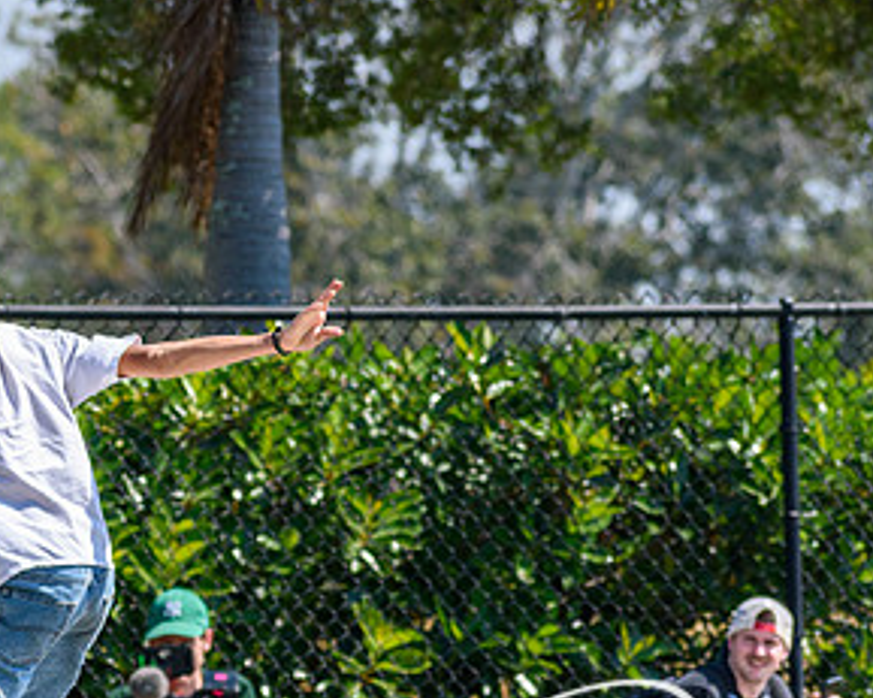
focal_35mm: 452
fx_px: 11675
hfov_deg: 4.3
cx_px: 278
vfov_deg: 3.4
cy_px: 564
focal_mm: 160
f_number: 5.6
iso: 360
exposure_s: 1/2000
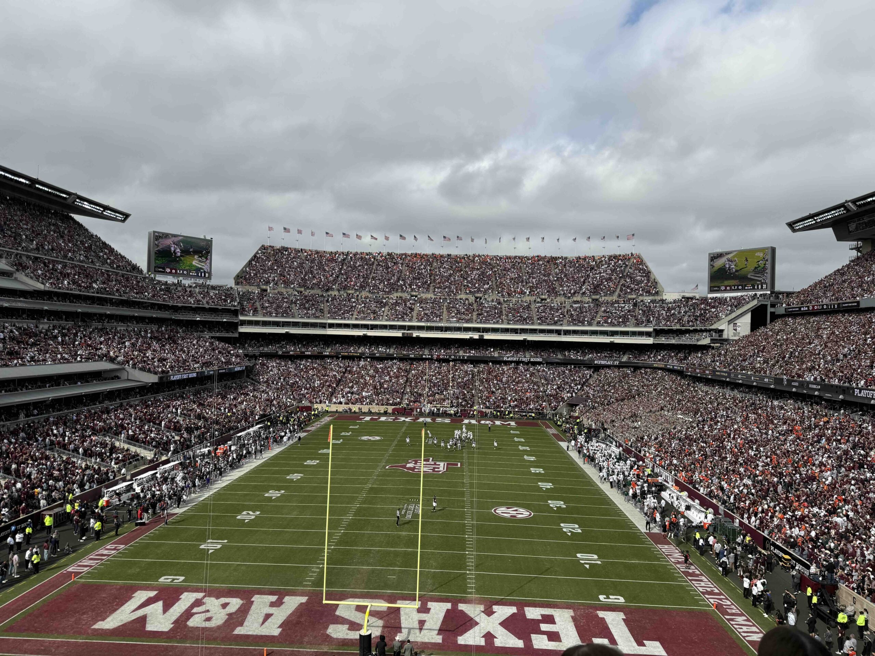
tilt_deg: +1.5
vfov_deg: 56.8
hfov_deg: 71.6
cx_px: 438
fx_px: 607
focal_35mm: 24
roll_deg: -1.4
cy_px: 328
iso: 80
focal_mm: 6.76
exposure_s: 1/5319
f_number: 1.78
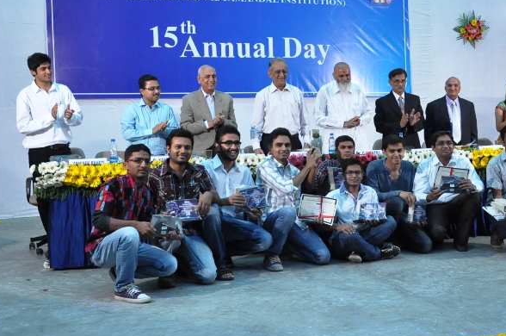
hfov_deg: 40.2
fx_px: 688
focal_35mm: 49
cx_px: 305
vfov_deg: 27.4
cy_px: 156
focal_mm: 24
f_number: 4.8
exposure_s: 1/200
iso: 3200
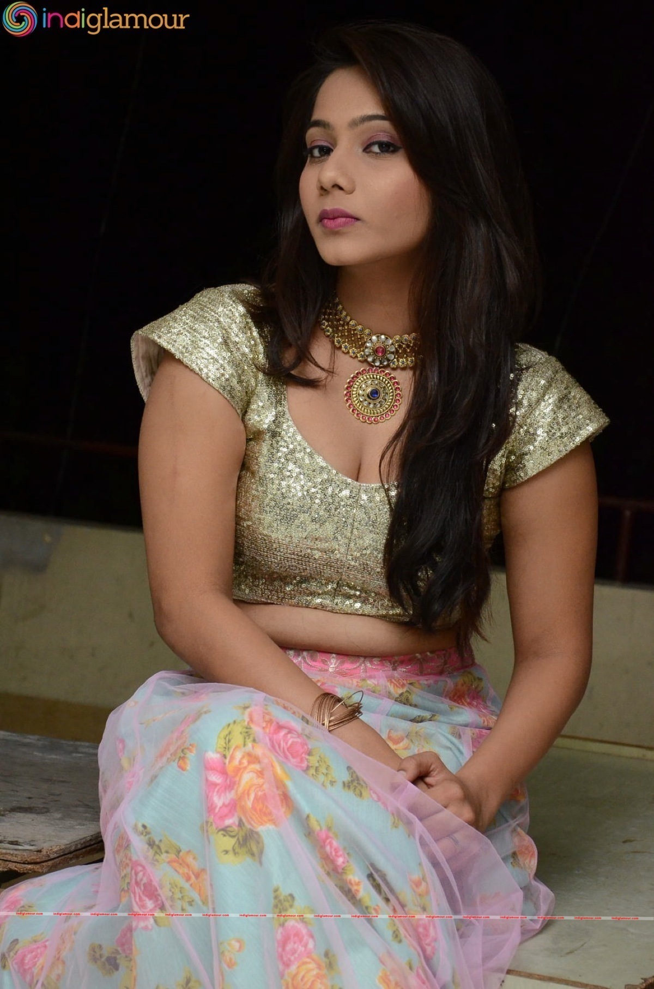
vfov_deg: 20.7
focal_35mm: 99
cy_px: 494
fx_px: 2711
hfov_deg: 13.8
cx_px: 327
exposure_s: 1/125
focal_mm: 66
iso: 2500
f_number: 5.6
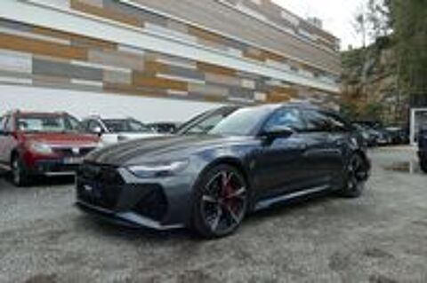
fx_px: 332
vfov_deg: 46.3
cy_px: 142
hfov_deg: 65.5
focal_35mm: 28
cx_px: 214
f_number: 2.9
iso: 125
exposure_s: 1/400
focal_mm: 10.36
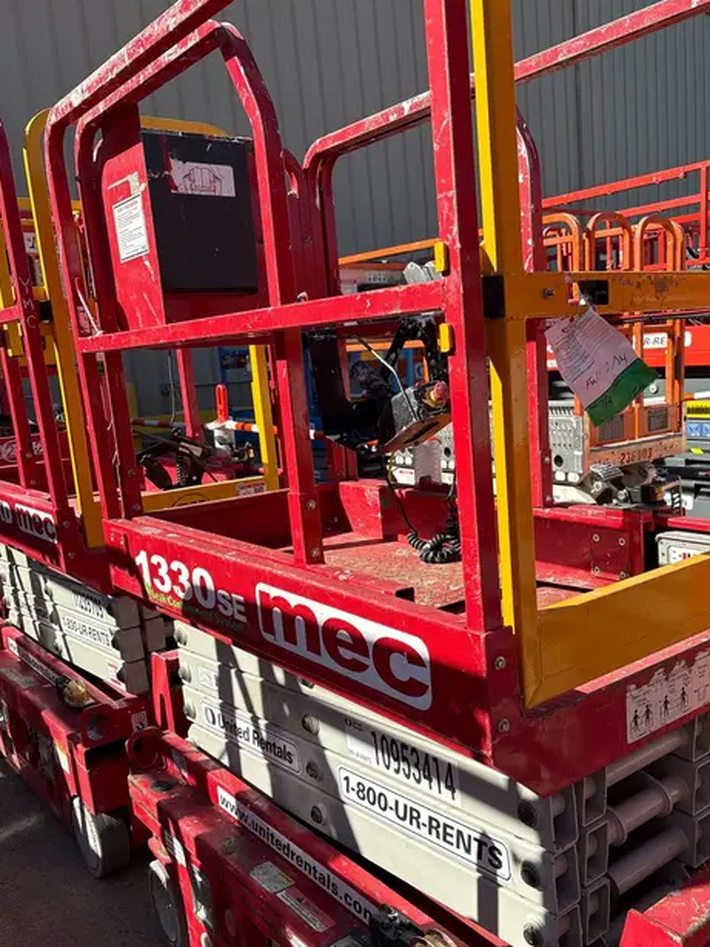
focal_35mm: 31
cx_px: 408
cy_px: 526
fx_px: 848
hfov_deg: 45.3
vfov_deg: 58.2
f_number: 1.6
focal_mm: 5.96
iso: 50
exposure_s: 1/1953
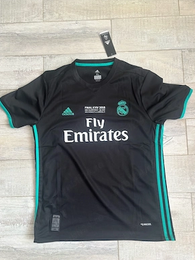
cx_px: 95
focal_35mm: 27
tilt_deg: -84.3
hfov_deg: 51.4
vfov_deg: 65.3
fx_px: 203
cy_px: 134
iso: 250
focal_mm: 5.96
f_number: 1.6
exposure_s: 1/60
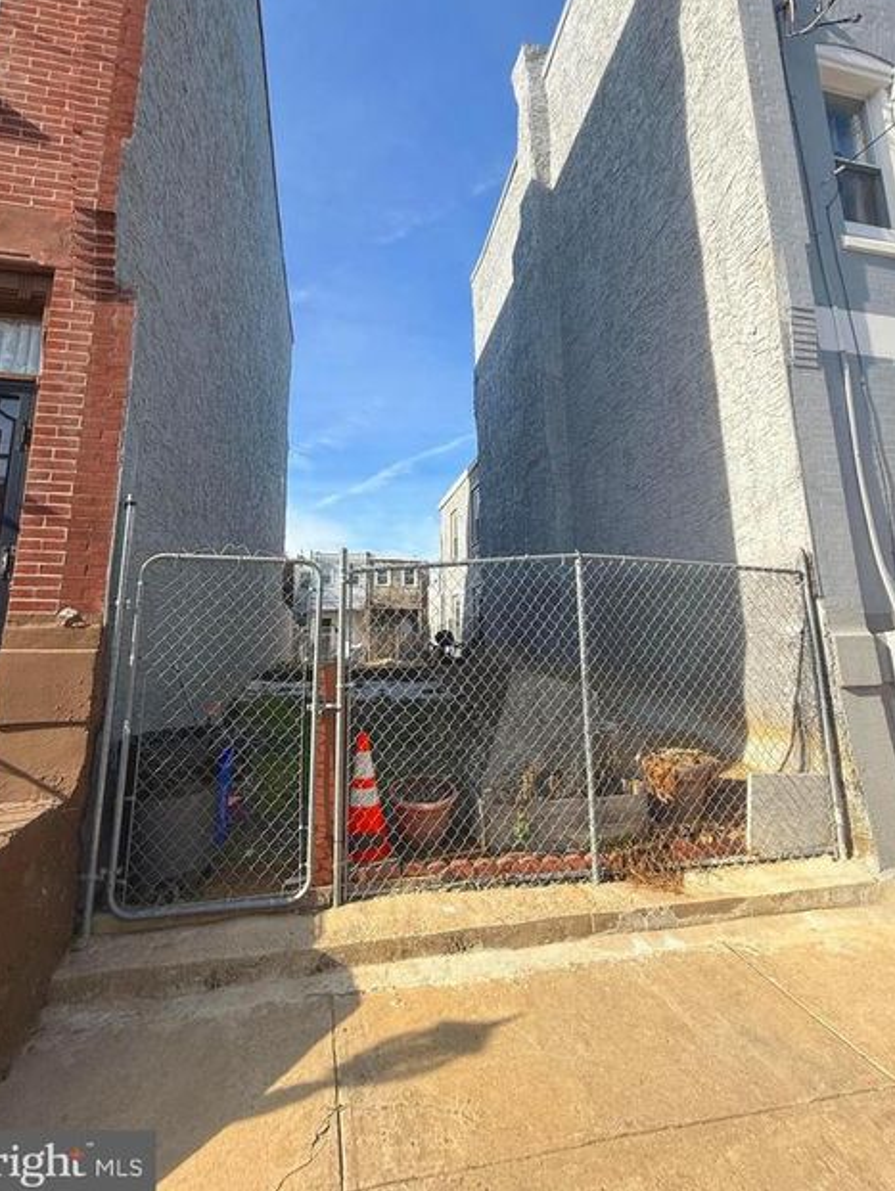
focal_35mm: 15
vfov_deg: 98.0
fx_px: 517
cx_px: 427
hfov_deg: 81.7
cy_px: 560
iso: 50
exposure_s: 1/1001
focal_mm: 2.22
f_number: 2.2
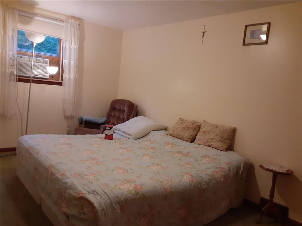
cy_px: 113
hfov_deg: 65.3
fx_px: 236
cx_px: 151
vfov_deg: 51.4
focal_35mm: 27
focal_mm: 2.91
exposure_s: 1/60
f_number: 1.9
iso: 250
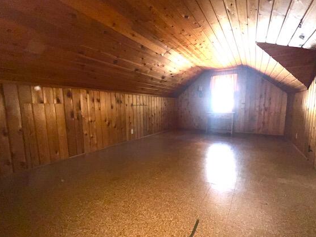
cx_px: 168
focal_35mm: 15
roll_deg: +0.8
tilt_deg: -8.3
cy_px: 125
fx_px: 137
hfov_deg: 98.1
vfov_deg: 81.7
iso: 64
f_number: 1.8
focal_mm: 1.57
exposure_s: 1/60
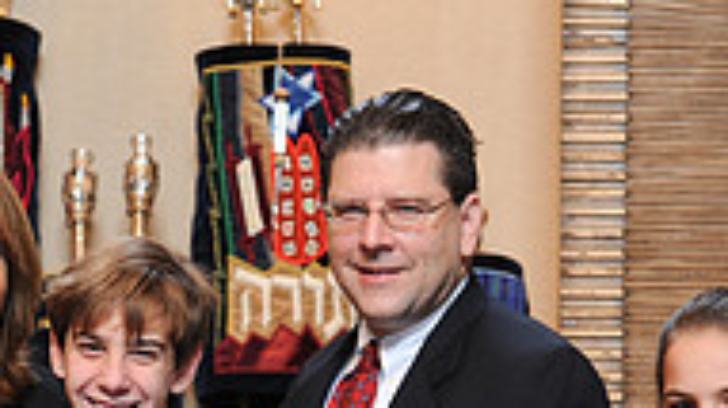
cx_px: 187
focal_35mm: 223
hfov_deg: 9.7
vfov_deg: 5.4
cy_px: 671
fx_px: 4301
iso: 500
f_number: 5
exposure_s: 1/50
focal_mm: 70
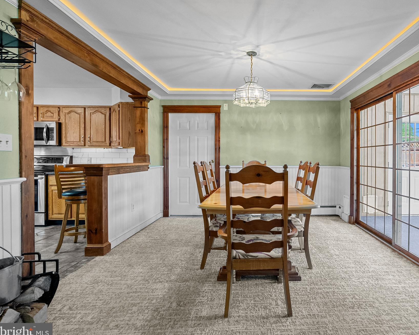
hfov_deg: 79.1
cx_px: 258
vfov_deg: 68.1
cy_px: 166
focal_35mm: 20
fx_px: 248
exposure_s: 1/10
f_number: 8
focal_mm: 17
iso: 2000
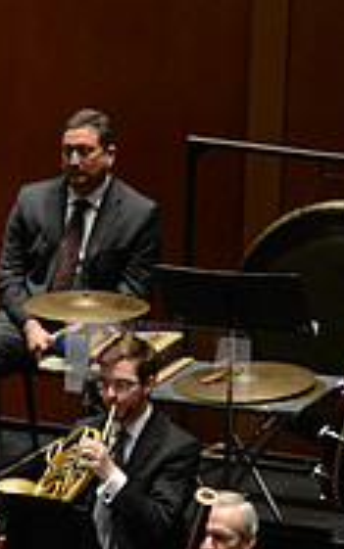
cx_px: -409
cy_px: 556
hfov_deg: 2.1
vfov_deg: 3.3
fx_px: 9458
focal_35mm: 631
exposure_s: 1/250
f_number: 2.8
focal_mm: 200
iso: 3200
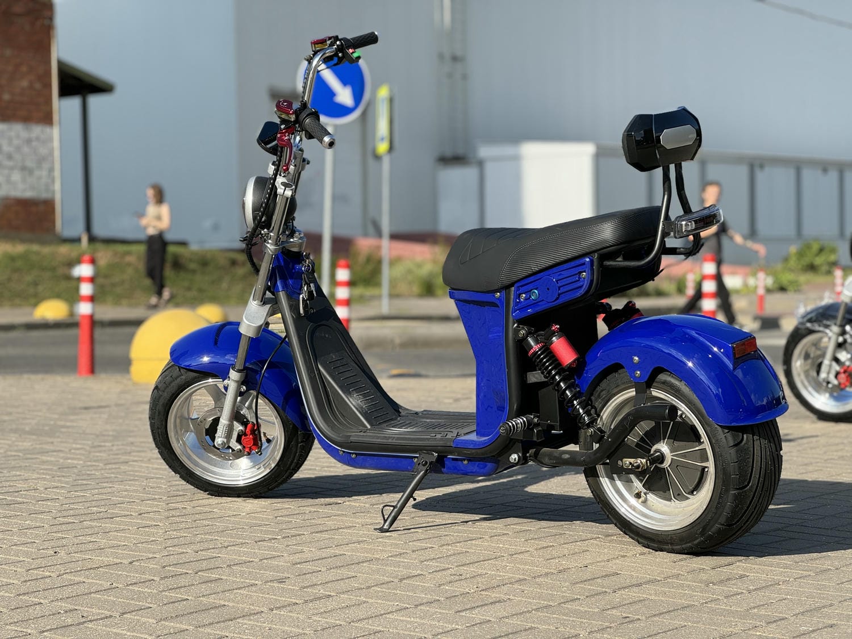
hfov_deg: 25.3
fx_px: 1895
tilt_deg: -1.1
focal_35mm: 77
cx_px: 426
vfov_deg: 19.1
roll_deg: +1.1
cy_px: 320
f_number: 2.8
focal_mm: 9
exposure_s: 1/423
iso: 25
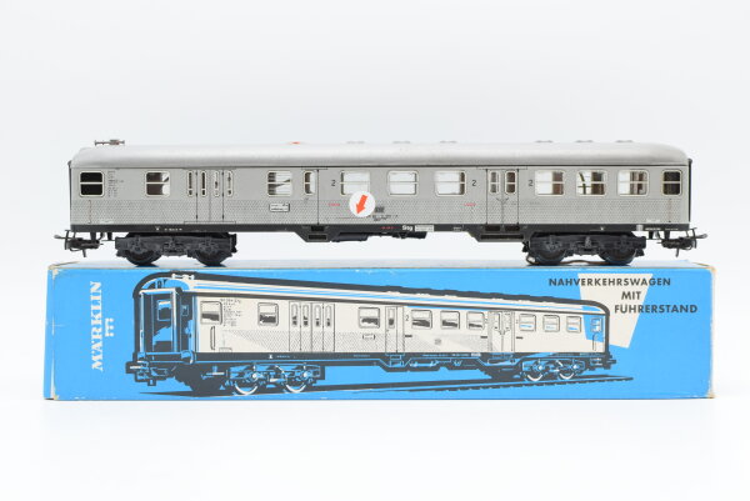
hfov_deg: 37.8
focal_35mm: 52
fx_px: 1095
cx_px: 375
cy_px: 250
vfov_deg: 25.8
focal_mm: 35
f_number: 8
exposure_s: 1/125
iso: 320
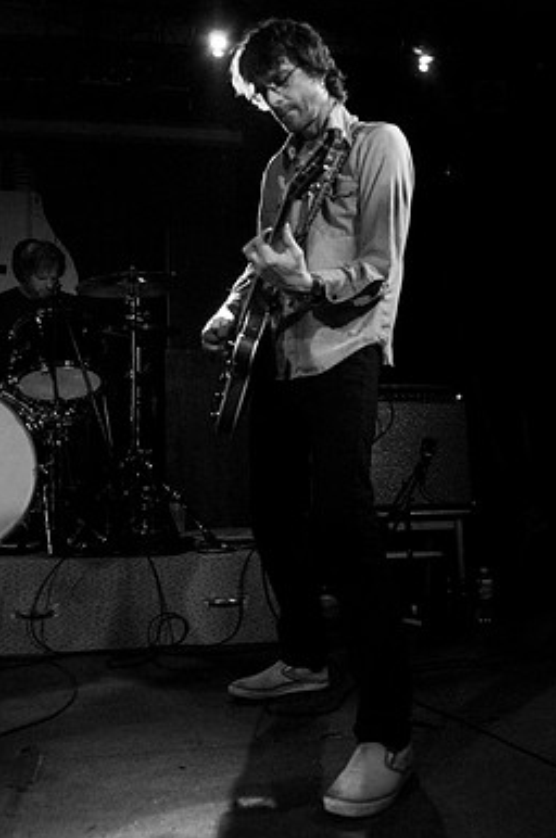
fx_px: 814
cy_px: 378
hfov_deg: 37.7
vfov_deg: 54.4
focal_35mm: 35
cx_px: 303
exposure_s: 1/80
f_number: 3.2
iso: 800
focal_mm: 20
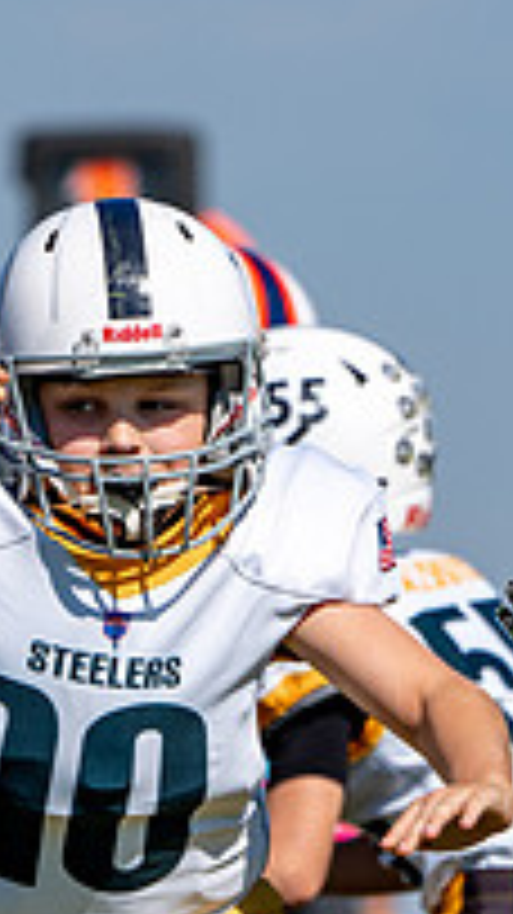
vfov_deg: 2.1
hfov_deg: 1.2
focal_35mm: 1025
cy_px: 817
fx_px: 24818
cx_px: 103
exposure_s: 1/2000
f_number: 5.6
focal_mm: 309
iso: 160
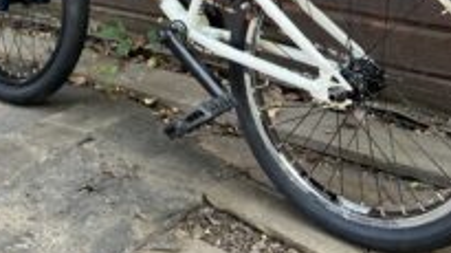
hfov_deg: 44.6
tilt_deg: -5.0
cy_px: -95
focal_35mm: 46
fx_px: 550
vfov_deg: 22.5
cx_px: 235
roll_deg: +2.1
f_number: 1.78
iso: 100
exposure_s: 1/142
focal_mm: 6.86
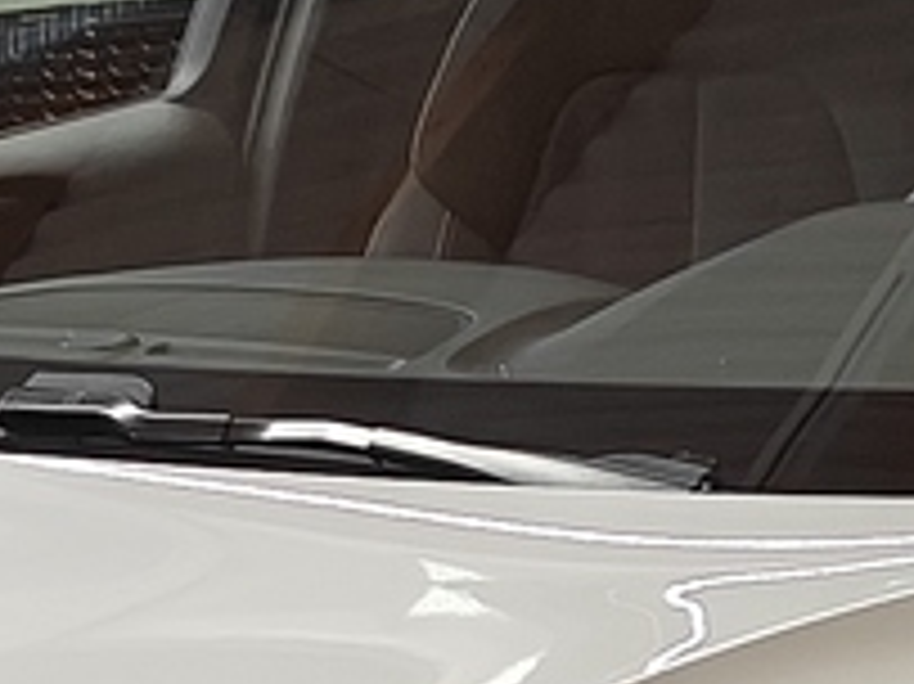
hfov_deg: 9.3
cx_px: 243
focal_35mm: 213
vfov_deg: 6.7
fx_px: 5621
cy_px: 1508
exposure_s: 1/71
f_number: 1.8
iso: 64
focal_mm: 5.59
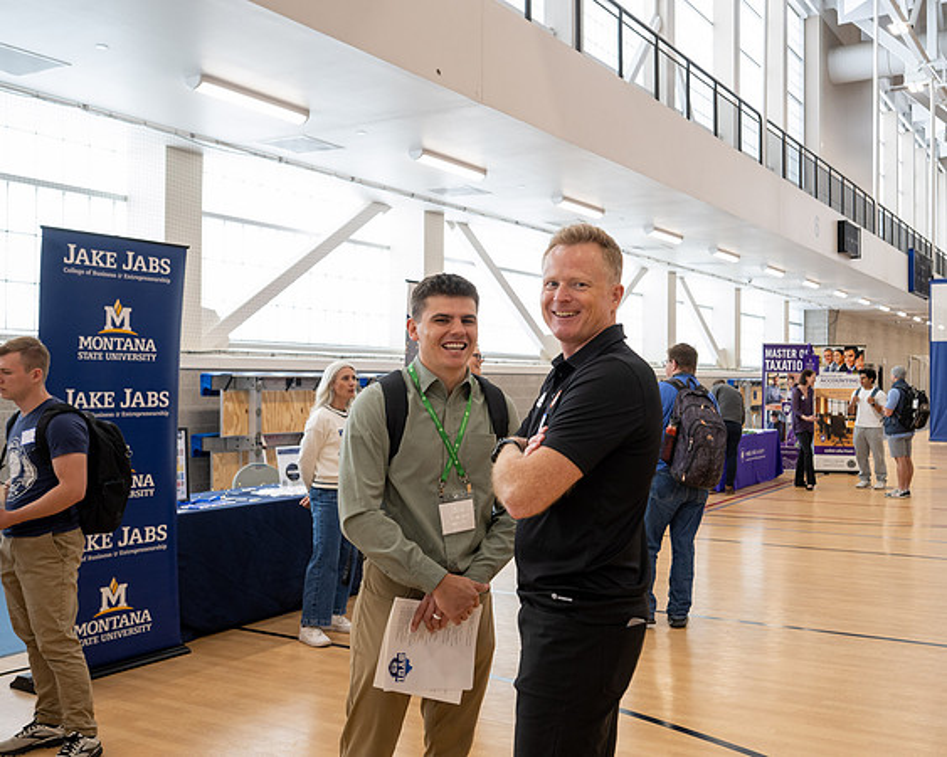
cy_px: 361
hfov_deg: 50.8
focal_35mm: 35
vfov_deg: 41.8
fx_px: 991
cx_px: 557
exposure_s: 1/100
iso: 800
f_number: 4
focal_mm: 30
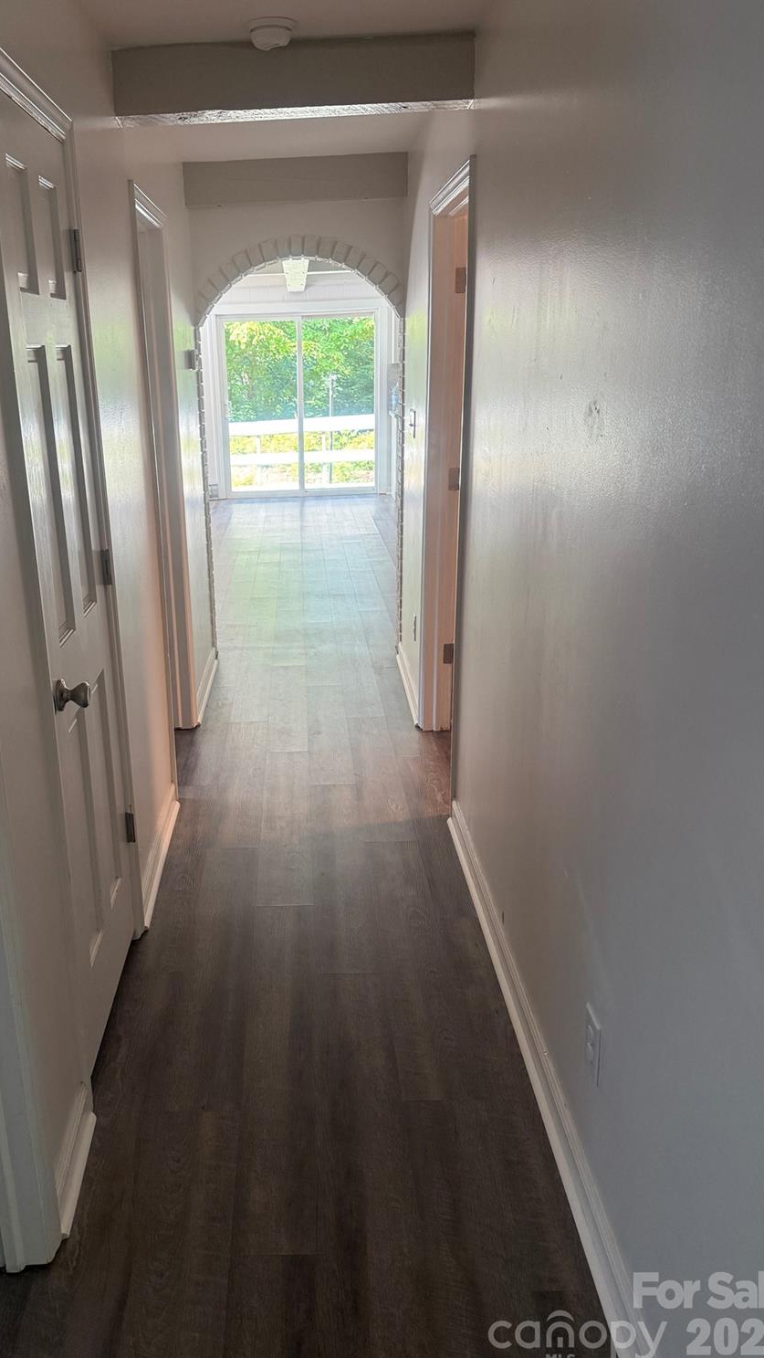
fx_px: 972
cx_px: 271
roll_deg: +2.1
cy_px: 672
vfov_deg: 69.8
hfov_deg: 42.5
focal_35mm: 27
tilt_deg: -18.3
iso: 200
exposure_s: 1/92
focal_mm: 6.76
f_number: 1.78
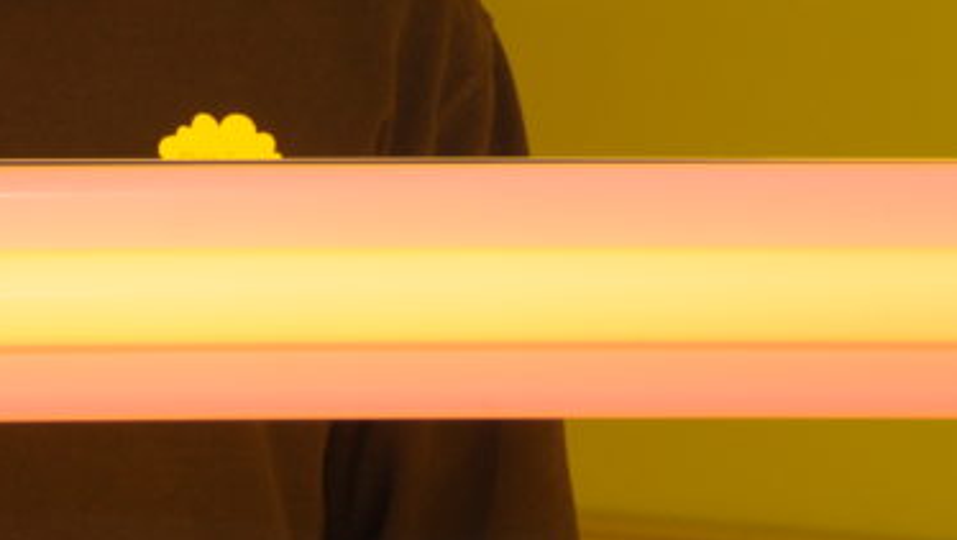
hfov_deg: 10.4
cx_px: 10
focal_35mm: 206
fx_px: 5231
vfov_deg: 5.8
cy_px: -279
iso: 500
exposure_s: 1/250
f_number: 8
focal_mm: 48
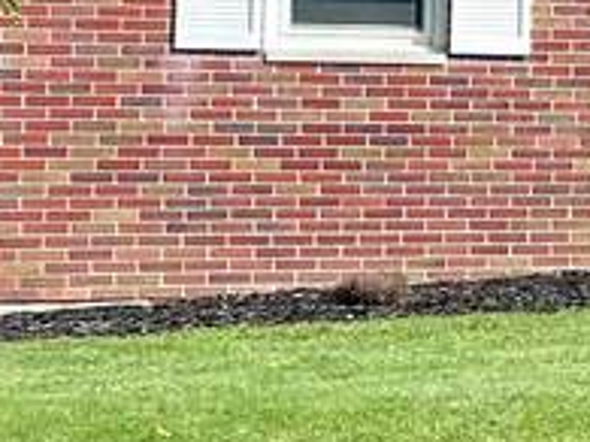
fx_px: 2913
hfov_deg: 9.6
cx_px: 1619
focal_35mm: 171
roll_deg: -0.4
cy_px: 24
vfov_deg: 8.6
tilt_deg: +3.2
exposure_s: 1/4630
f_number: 1.5
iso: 50
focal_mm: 5.7
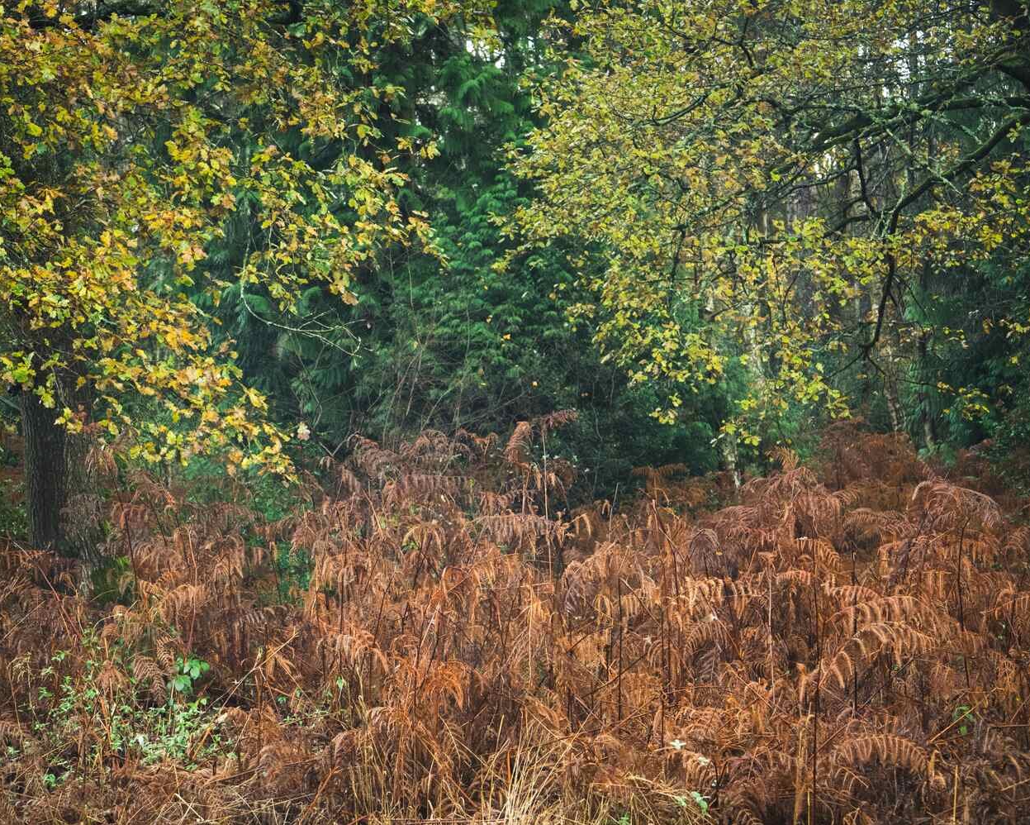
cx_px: 512
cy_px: 412
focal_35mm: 79
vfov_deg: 19.4
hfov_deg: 24.1
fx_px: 2409
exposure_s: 1/160
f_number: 8
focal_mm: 70
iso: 8000
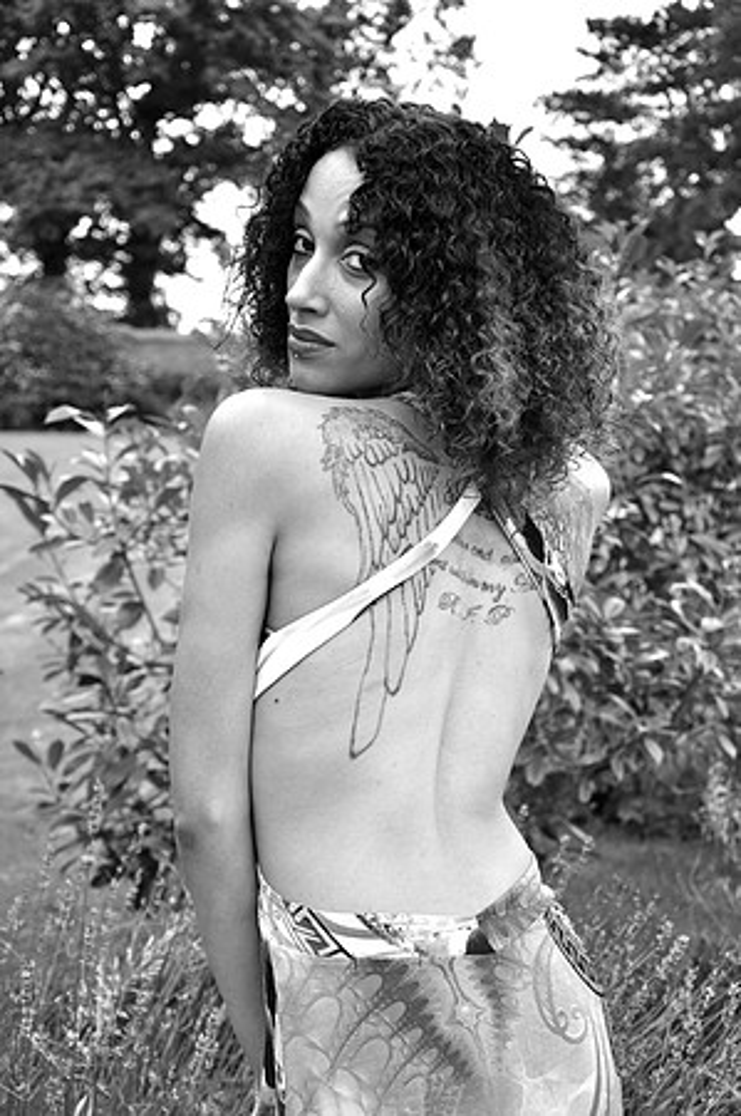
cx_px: 370
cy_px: 558
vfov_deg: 31.9
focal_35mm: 63
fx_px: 1949
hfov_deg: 21.5
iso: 200
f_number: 5.6
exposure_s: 1/60
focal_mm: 42
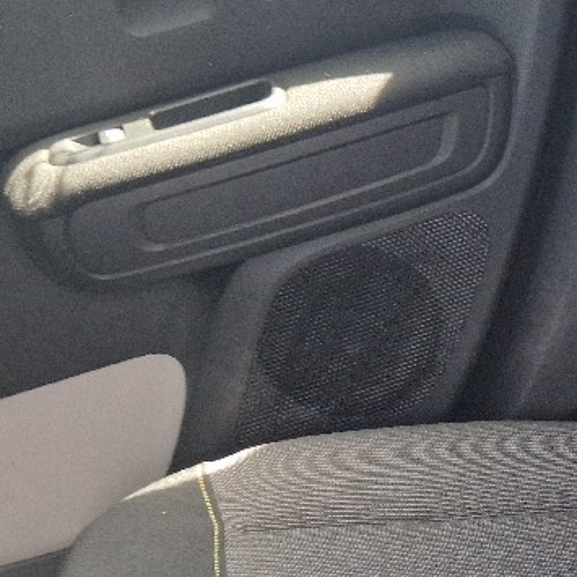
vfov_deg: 15.6
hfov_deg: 15.0
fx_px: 2074
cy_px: 559
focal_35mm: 110
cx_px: 777
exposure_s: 1/50
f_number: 1.8
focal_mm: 5.4
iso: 50
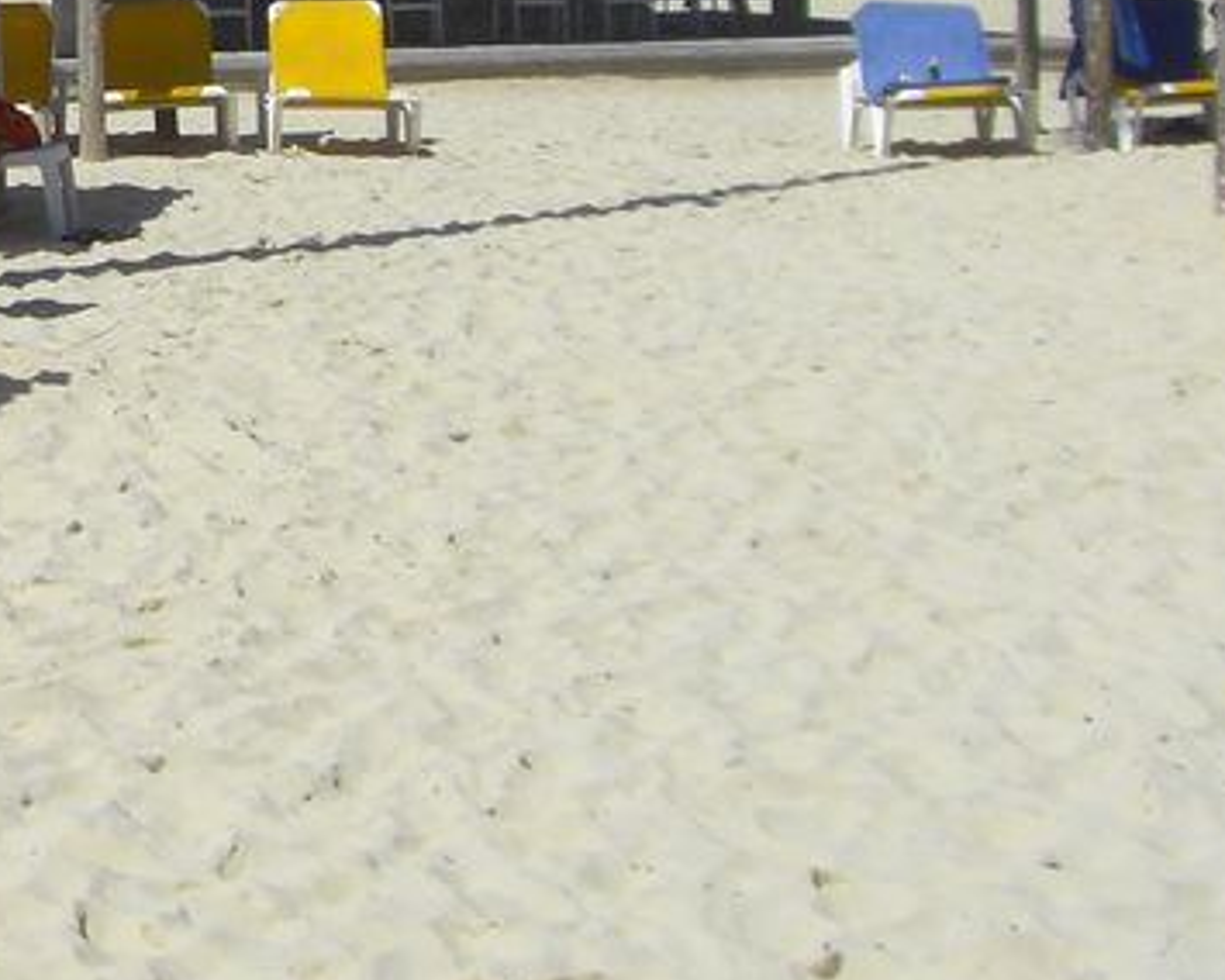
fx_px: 3879
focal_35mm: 107
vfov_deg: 14.2
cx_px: -324
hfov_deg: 17.0
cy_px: 0
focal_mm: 6.2
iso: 64
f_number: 8
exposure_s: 1/400
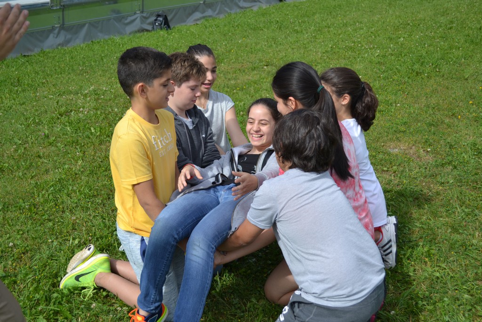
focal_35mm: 45
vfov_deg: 29.9
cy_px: 161
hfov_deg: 43.6
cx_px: 241
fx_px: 603
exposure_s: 1/640
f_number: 4.5
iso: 100
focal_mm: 30
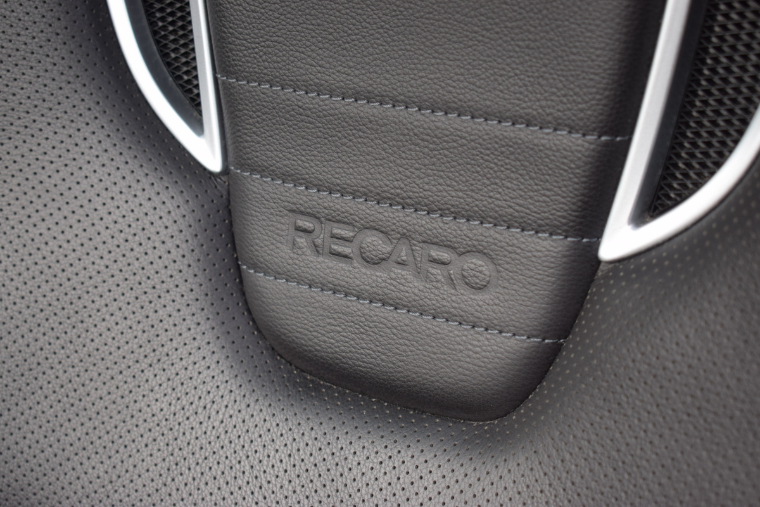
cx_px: 380
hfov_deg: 28.1
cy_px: 254
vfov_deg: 18.9
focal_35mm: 72
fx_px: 1520
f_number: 5.3
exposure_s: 1/60
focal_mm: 48
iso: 400
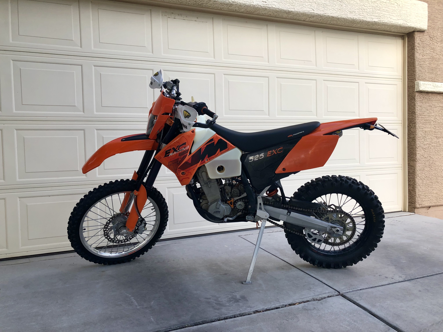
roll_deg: -0.3
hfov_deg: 63.4
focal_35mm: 28
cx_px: 222
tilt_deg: -3.4
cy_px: 166
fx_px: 358
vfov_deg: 49.7
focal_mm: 3.99
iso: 20
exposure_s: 1/234
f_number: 1.8
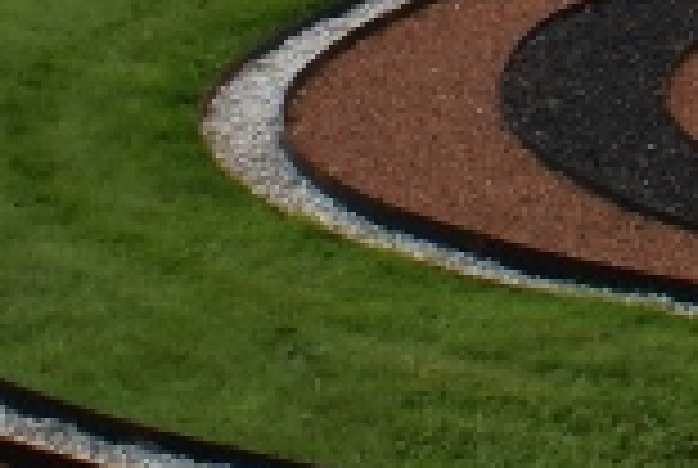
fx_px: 3458
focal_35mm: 178
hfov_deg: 11.1
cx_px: 1004
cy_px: -709
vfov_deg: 7.2
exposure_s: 1/80
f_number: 10
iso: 100
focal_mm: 18
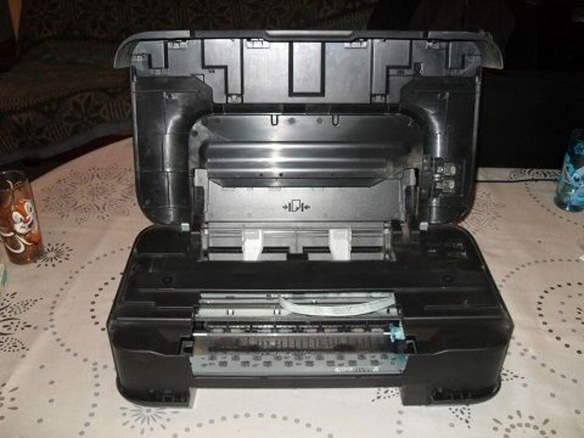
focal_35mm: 35
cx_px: 292
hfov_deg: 52.6
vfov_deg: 40.7
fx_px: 590
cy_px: 219
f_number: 2.8
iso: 200
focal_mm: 6.2
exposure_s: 1/45
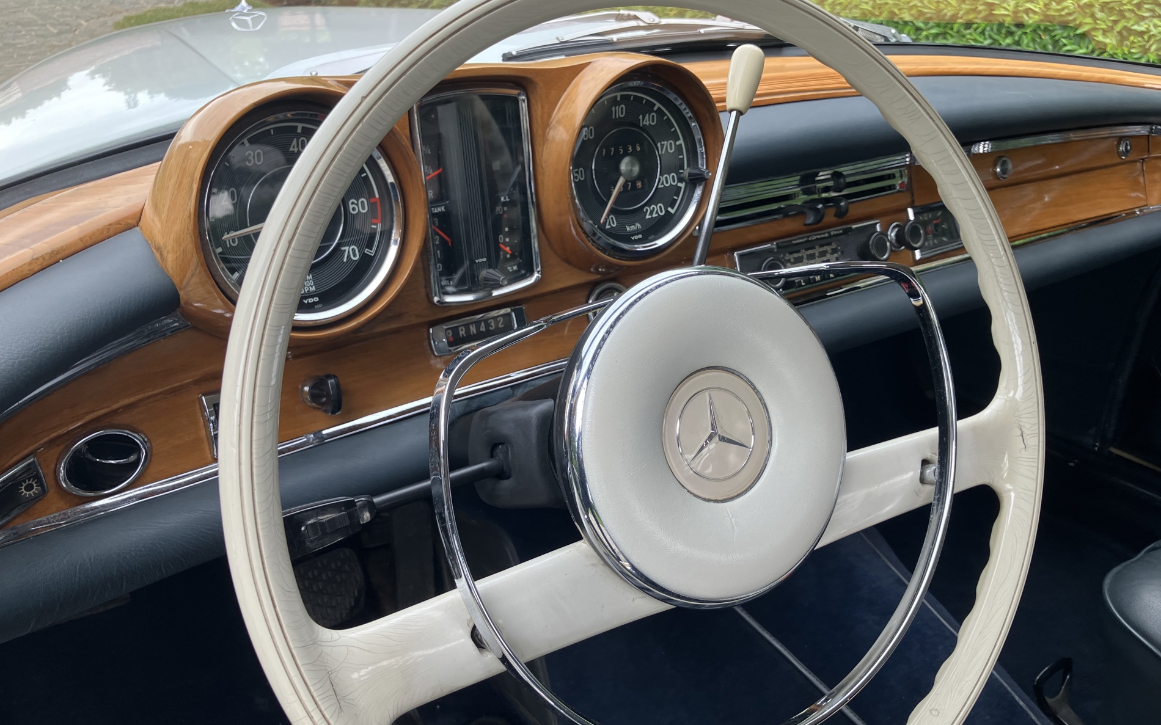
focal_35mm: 30
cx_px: 580
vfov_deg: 41.8
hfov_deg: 62.9
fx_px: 949
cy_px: 373
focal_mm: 3.99
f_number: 1.8
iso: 40
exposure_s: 1/121
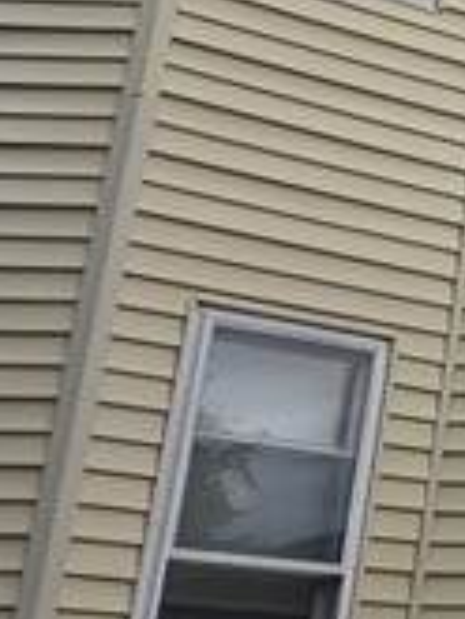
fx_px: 1914
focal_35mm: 107
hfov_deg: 12.0
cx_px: 982
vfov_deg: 17.9
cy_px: -15
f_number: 1.8
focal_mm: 5.4
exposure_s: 1/696
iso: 80
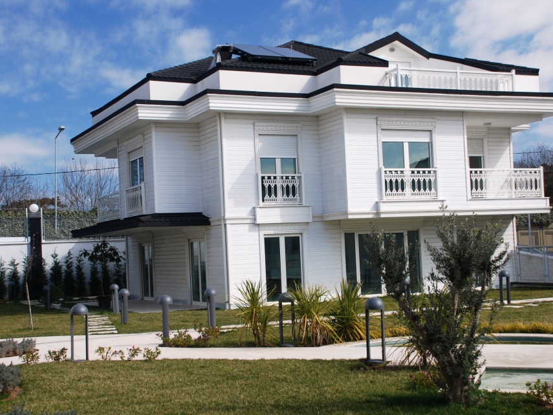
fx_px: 856
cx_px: 274
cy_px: 218
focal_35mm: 54
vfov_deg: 27.3
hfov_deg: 35.8
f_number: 5.6
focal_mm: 31
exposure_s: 1/125
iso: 100
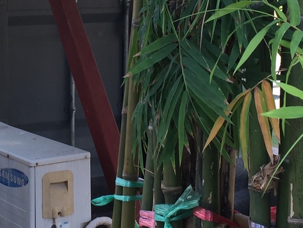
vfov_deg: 15.0
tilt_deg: -6.7
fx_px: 858
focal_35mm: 98
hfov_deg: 19.7
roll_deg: -0.5
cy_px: 53
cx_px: 37
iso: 32
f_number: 2.2
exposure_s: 1/165
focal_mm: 4.15
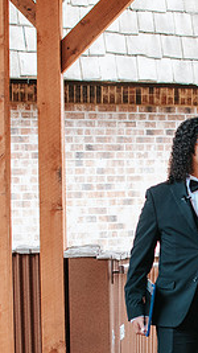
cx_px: 216
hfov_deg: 8.6
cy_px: 282
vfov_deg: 15.4
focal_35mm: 139
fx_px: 1299
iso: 800
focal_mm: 35
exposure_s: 1/250
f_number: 3.5
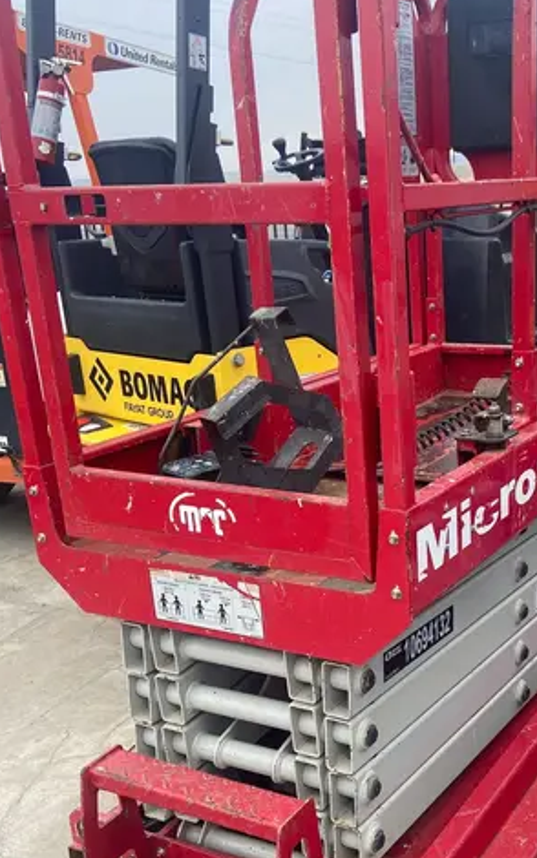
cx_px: 426
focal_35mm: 43
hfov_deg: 29.2
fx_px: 1006
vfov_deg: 45.8
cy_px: 538
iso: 32
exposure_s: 1/121
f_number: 1.8
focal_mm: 4.25
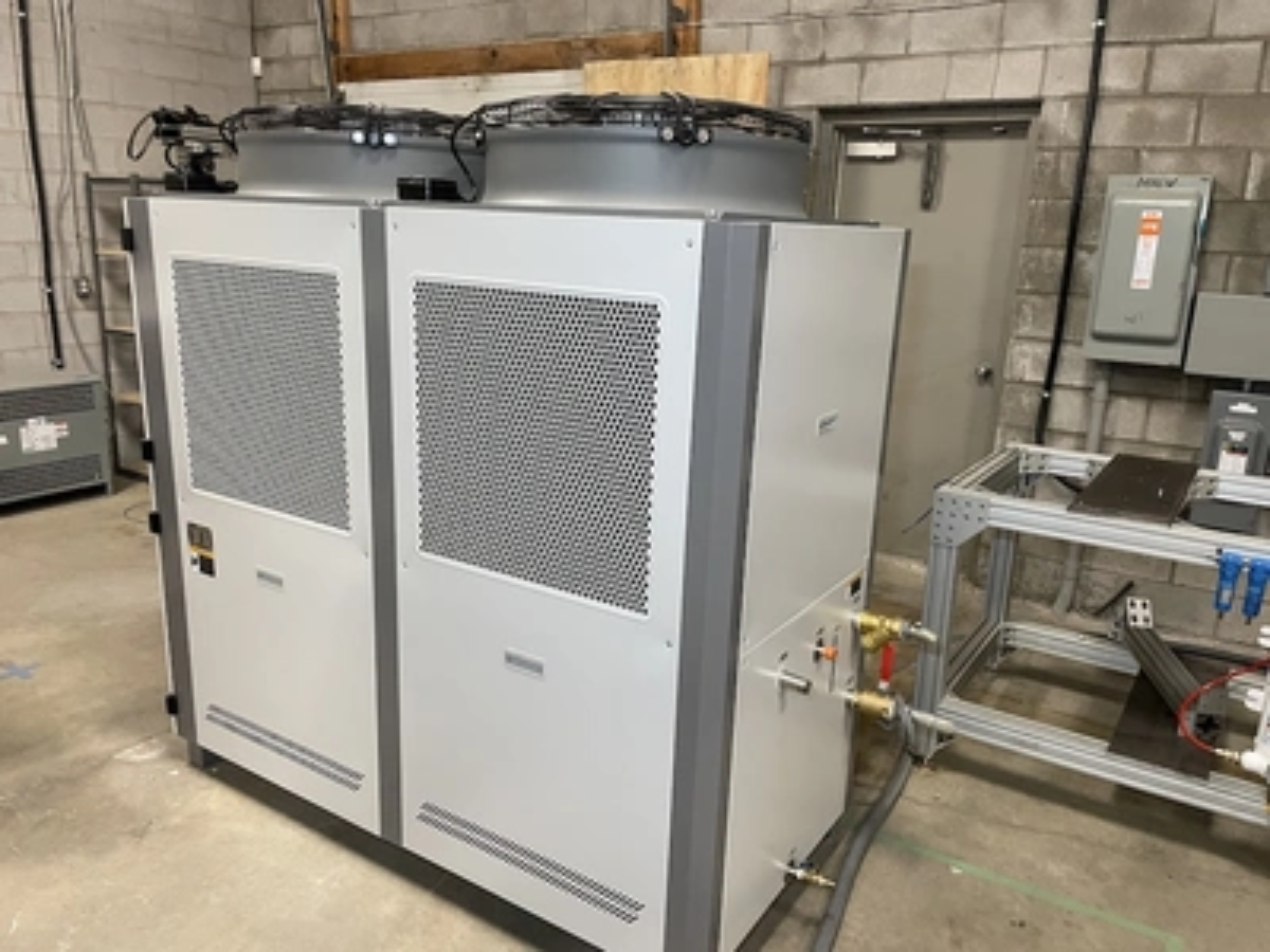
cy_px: 476
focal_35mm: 26
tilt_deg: -14.1
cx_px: 635
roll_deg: -2.9
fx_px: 954
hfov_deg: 67.3
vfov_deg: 53.1
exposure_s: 1/60
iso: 250
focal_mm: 4.2
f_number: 1.6
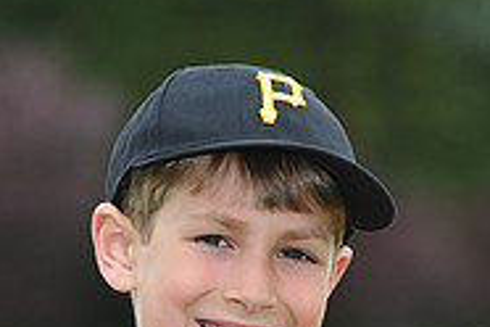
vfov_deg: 2.7
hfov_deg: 4.0
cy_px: 430
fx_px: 7009
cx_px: 208
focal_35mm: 515
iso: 400
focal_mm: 165
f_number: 5
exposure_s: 1/500
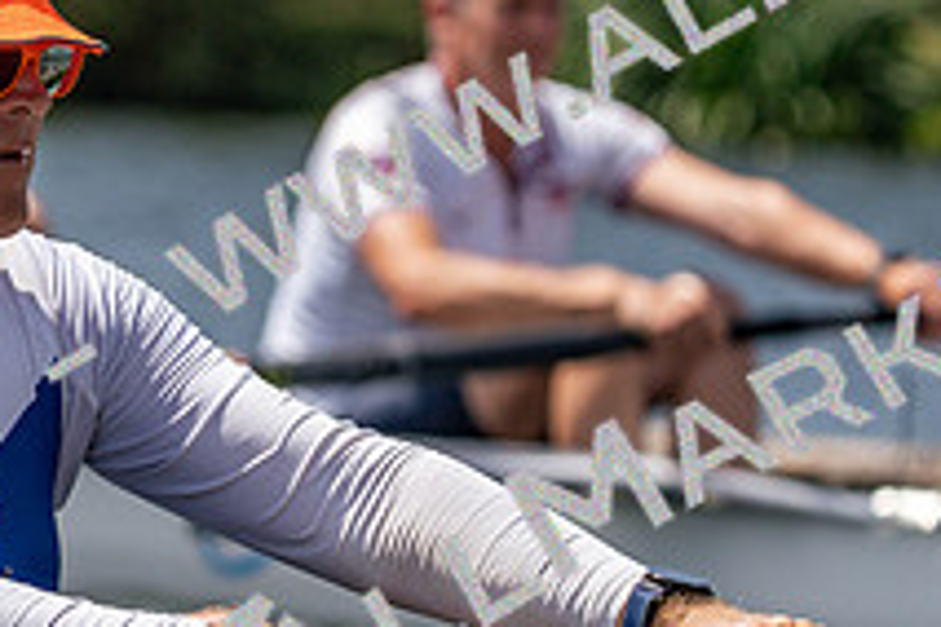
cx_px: -155
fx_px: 17120
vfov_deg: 2.1
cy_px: 386
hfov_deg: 3.1
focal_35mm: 655
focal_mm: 241
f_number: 5.6
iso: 200
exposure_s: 1/2000
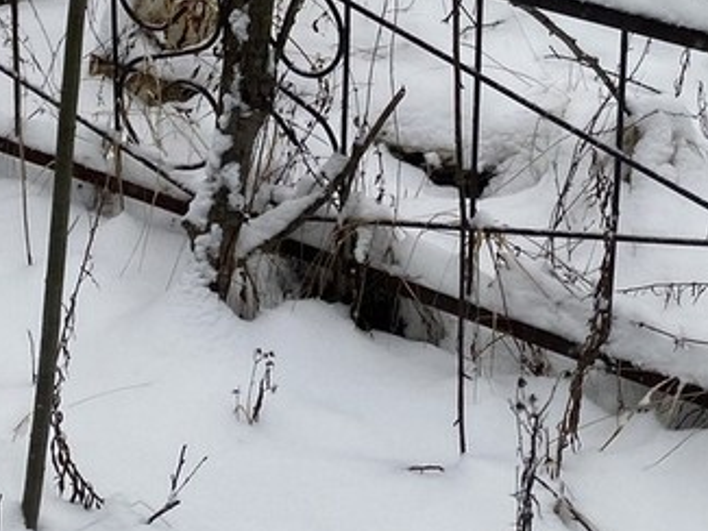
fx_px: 1678
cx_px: 410
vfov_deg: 16.9
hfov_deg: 23.8
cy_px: -168
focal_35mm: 82
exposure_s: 1/125
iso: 32
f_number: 1.8
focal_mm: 4.25
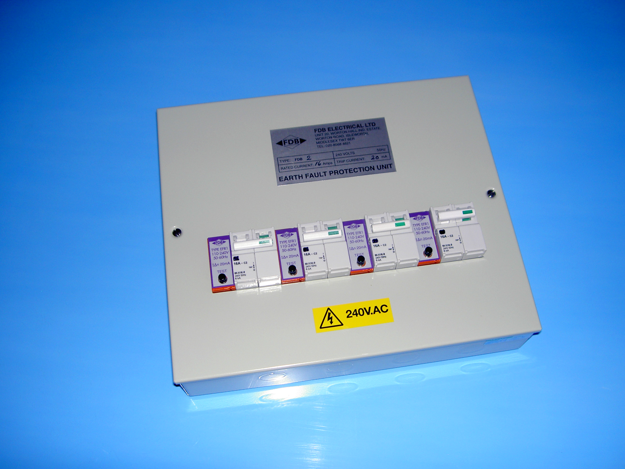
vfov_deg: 36.8
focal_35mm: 39
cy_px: 234
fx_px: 704
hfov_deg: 47.9
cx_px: 312
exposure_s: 1/60
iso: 100
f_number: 2.8
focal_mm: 8
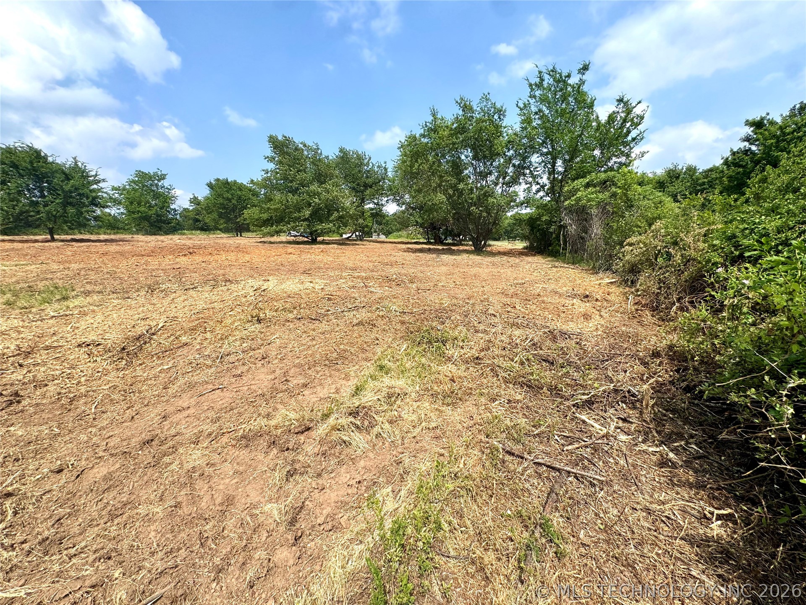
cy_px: 302
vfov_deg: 85.7
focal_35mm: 14
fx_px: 326
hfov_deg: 102.1
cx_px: 403
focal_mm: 2.22
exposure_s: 1/1832
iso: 50
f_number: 2.2
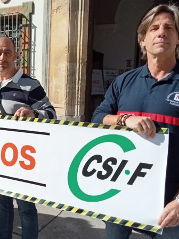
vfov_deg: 39.7
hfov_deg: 29.0
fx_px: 331
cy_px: 121
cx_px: 17
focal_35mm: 48
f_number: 2.2
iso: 100
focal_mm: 3.46
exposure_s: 1/1639
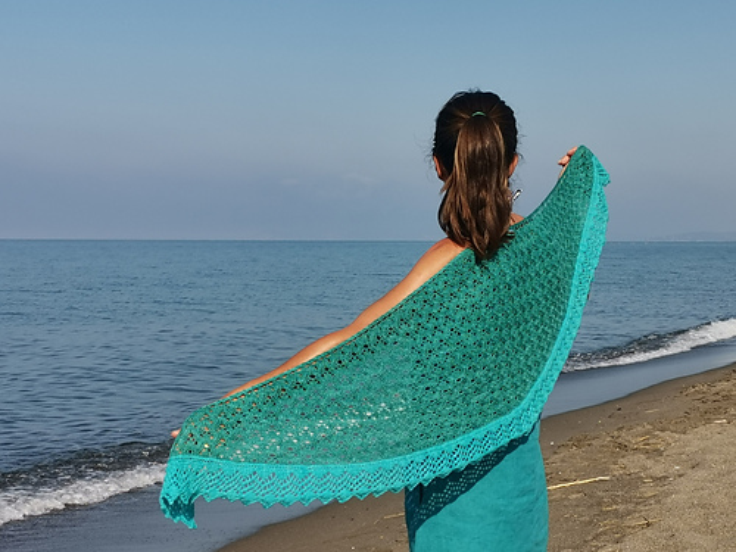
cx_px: 368
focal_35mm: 50
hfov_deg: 38.2
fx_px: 1063
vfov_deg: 29.1
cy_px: 276
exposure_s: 1/2058
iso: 50
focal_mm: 4.75
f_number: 1.8
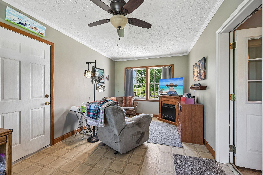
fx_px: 102
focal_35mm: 14
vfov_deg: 81.2
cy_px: 88
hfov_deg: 104.3
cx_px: 132
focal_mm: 14
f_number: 8
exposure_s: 1/15
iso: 280
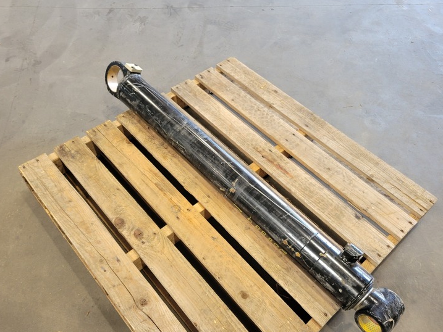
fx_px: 371
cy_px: 181
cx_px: 220
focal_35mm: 29
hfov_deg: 61.7
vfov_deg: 48.2
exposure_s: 1/60
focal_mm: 5.4
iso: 200
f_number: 1.8
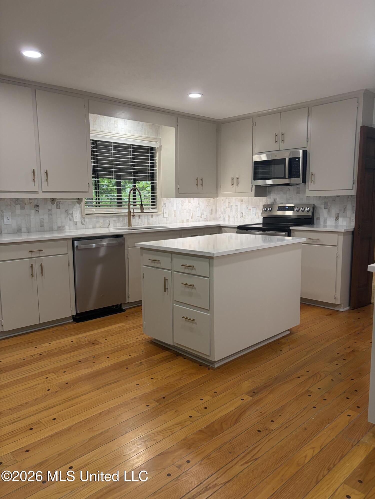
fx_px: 376
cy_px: 250
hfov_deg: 53.1
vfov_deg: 67.3
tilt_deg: -7.7
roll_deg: +0.4
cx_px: 188
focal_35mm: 26
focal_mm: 5.96
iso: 200
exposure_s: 1/120
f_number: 1.6
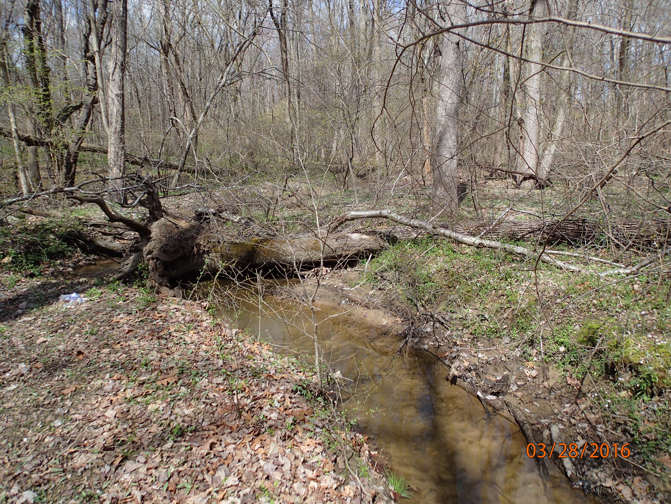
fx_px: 485
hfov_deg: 69.4
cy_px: 252
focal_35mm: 25
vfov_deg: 54.9
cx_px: 336
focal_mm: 4.5
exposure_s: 1/1600
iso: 200
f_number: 2.8
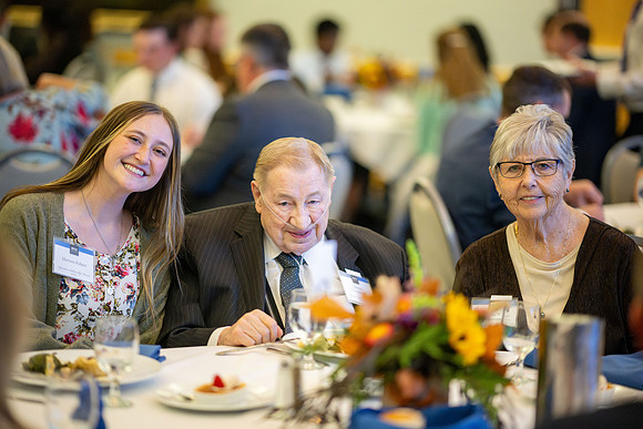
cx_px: 322
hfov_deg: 19.5
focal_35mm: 105
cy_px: 214
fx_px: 1876
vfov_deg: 13.0
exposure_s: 1/500
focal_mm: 105
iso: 6400
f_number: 1.4
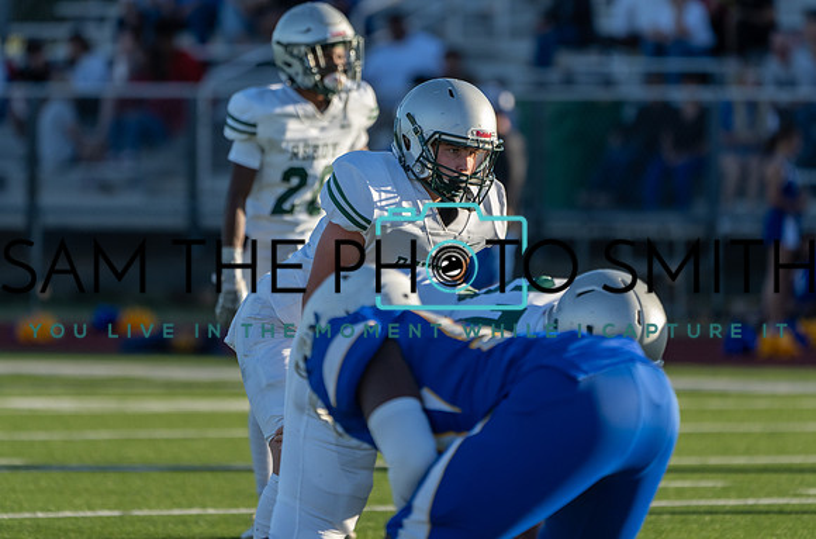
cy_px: 200
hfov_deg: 4.0
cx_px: 426
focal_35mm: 514
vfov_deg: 2.7
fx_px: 11605
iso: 500
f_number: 5.6
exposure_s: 1/1250
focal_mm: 400
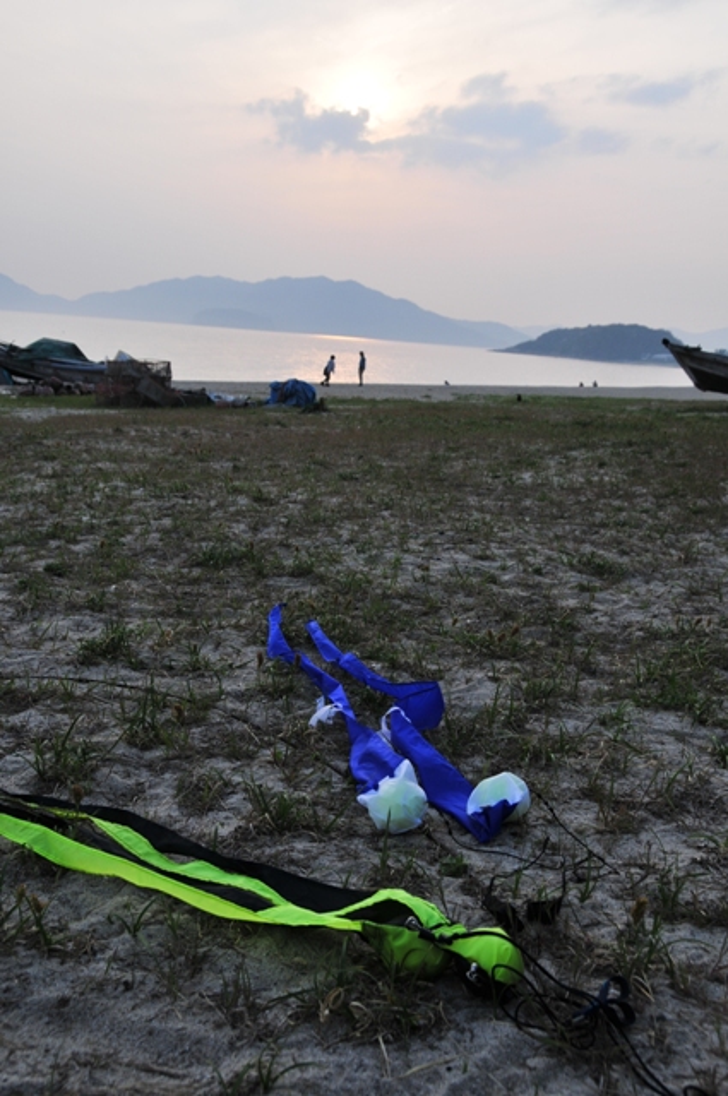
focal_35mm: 36
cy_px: 548
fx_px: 1095
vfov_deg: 53.2
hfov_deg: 36.8
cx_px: 364
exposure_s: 1/320
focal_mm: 24
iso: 200
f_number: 8
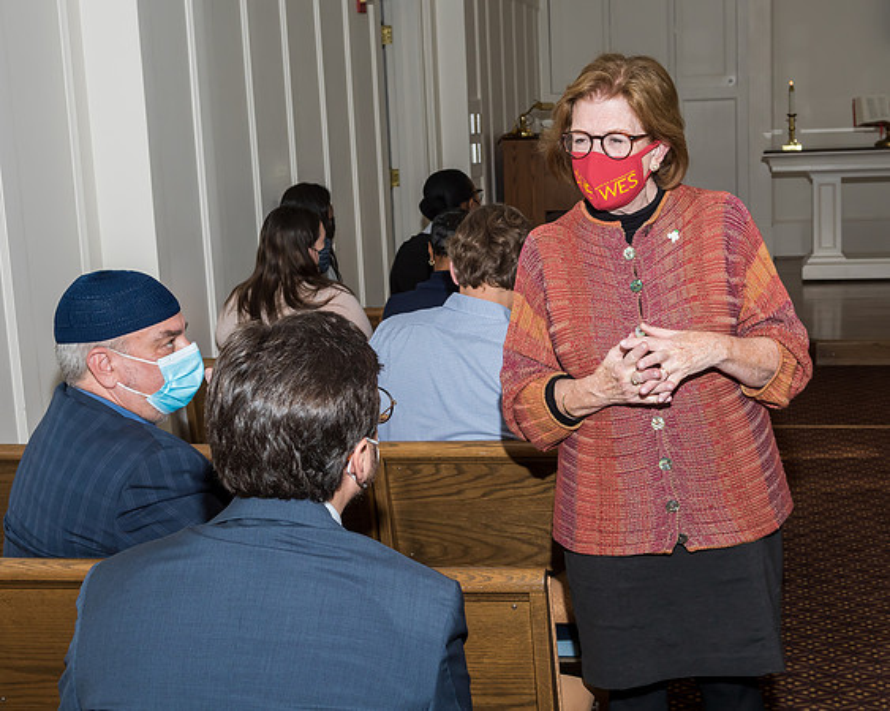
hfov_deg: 34.8
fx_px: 1416
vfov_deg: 28.2
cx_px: 518
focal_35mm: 54
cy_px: 369
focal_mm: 28
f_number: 7.1
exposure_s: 1/250
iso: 400
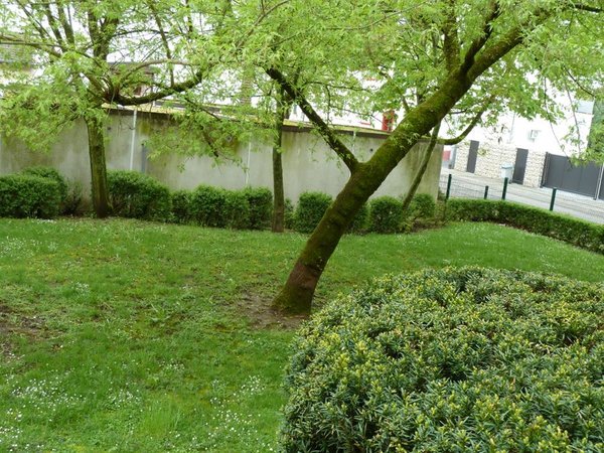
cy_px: 226
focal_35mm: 40
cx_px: 302
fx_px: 698
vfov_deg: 36.0
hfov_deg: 46.8
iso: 80
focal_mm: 6.5
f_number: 3.6
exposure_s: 1/60
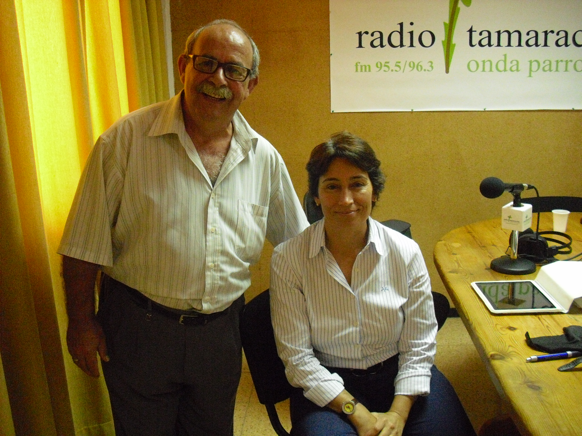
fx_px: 639
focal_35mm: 38
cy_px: 218
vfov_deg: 37.7
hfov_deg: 49.0
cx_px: 291
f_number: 2.8
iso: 800
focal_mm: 6.2
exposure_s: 1/80
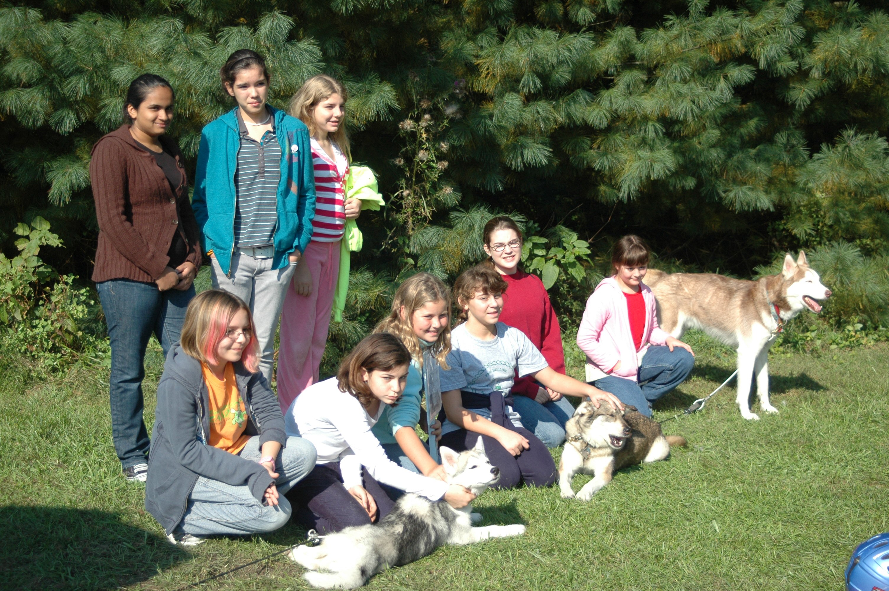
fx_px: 1295
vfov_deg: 25.7
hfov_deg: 37.9
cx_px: 444
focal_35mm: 52
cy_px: 296
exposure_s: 1/2000
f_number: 3.3
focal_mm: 35
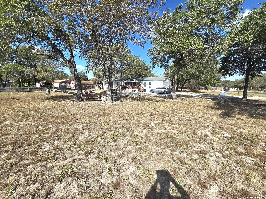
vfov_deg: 89.9
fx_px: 100
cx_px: 133
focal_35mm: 13
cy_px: 100
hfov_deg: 106.2
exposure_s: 1/2000
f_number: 2.2
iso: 50
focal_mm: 2.2
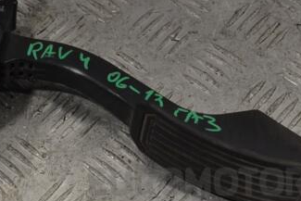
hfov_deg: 20.8
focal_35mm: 97
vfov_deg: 14.1
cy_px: 58
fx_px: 811
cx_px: 71
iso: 3200
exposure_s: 1/400
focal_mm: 35
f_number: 10
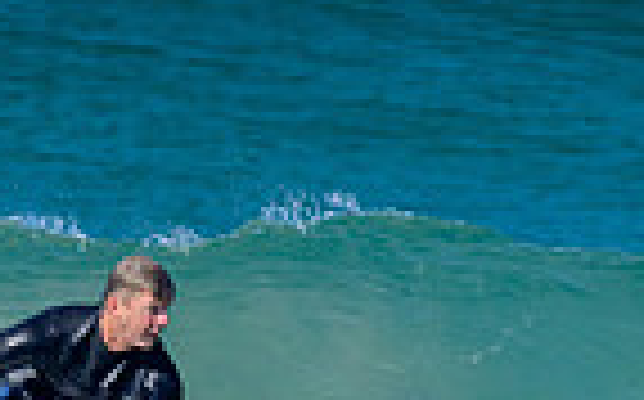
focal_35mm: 4541
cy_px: 420
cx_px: 213
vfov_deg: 0.3
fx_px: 79606
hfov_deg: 0.5
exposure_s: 1/2000
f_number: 6.3
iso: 400
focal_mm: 800
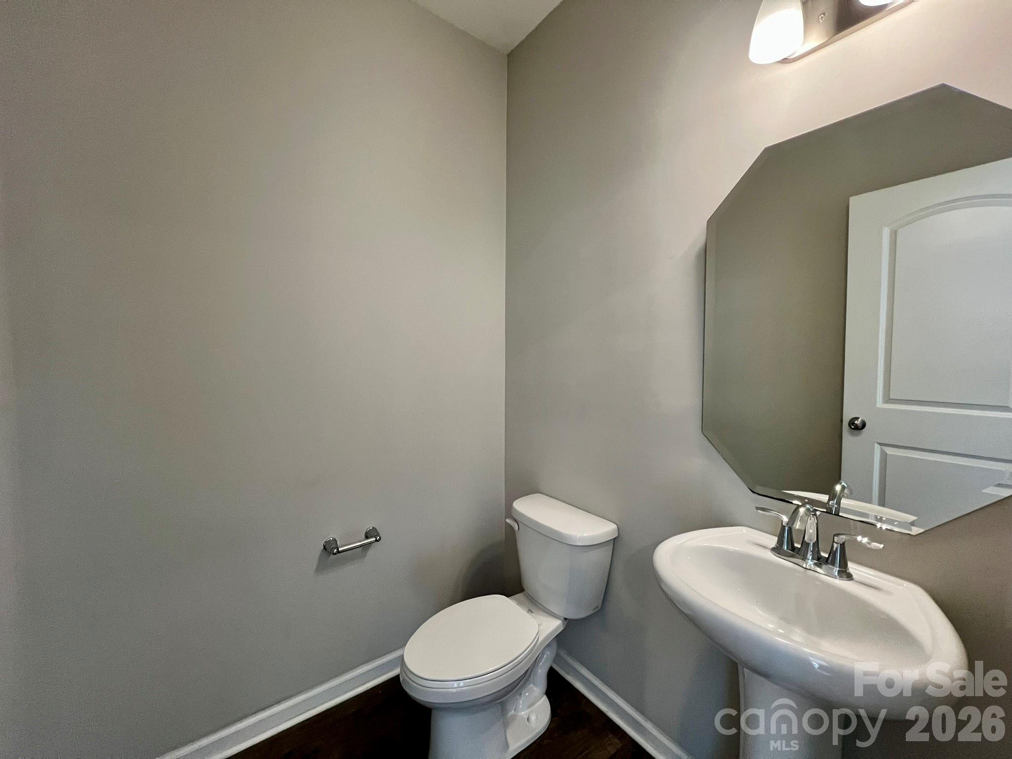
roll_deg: -0.5
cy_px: 380
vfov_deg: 89.9
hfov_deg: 106.2
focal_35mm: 13
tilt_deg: -4.7
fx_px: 380
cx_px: 506
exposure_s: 1/60
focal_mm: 1.57
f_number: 1.8
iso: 320
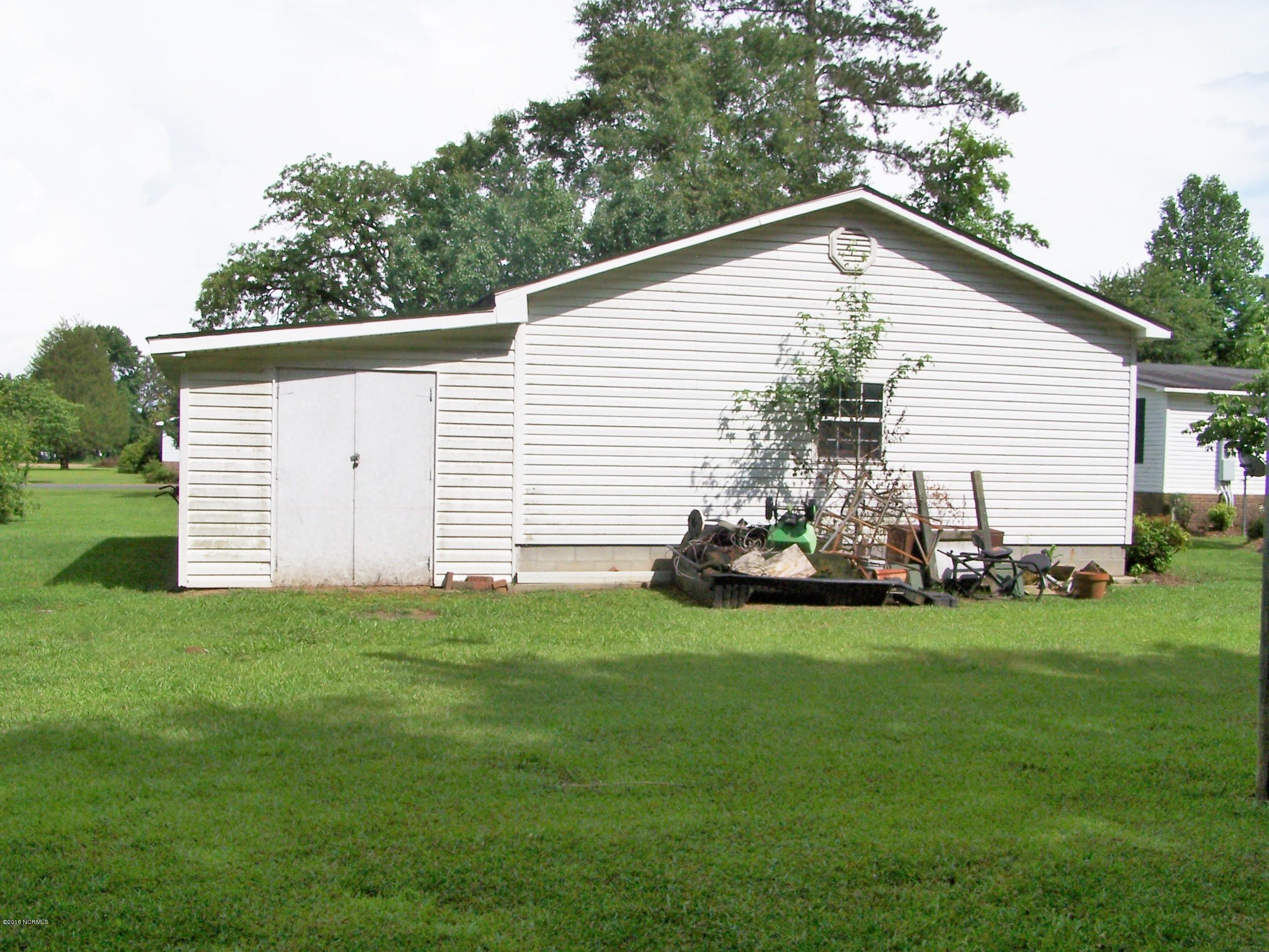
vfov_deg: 37.7
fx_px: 1393
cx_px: 634
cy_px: 476
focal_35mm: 38
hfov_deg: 49.0
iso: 80
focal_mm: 6.3
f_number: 5.6
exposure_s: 1/800
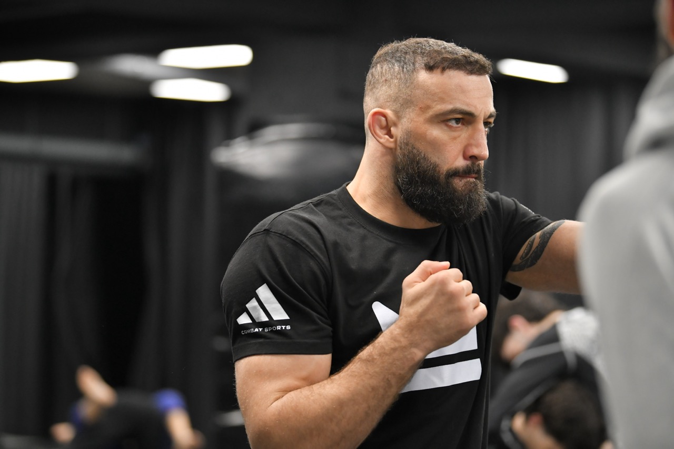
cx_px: 337
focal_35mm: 105
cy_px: 224
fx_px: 1965
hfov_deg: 19.5
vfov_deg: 13.0
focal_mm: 105
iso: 1600
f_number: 2.8
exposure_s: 1/500
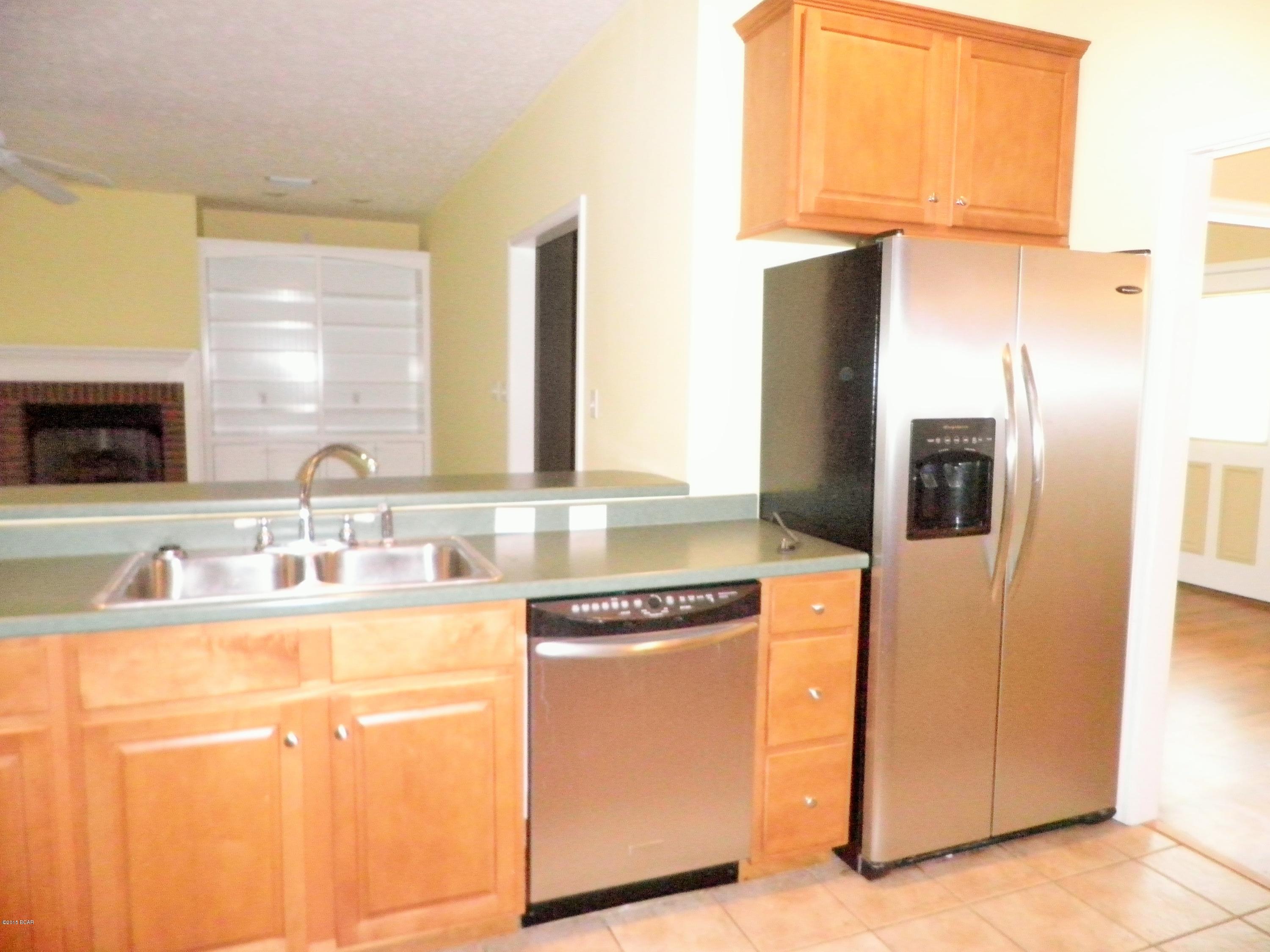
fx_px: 881
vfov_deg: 56.8
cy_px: 476
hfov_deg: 71.6
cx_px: 635
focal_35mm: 24
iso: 800
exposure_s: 1/30
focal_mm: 4.3
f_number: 3.3
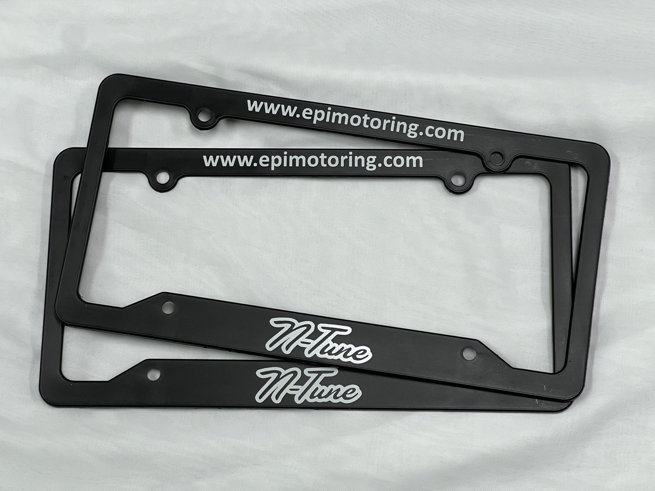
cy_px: 243
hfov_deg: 25.0
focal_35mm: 78
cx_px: 327
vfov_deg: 18.9
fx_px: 1476
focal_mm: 9
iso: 250
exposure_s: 1/120
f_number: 2.8
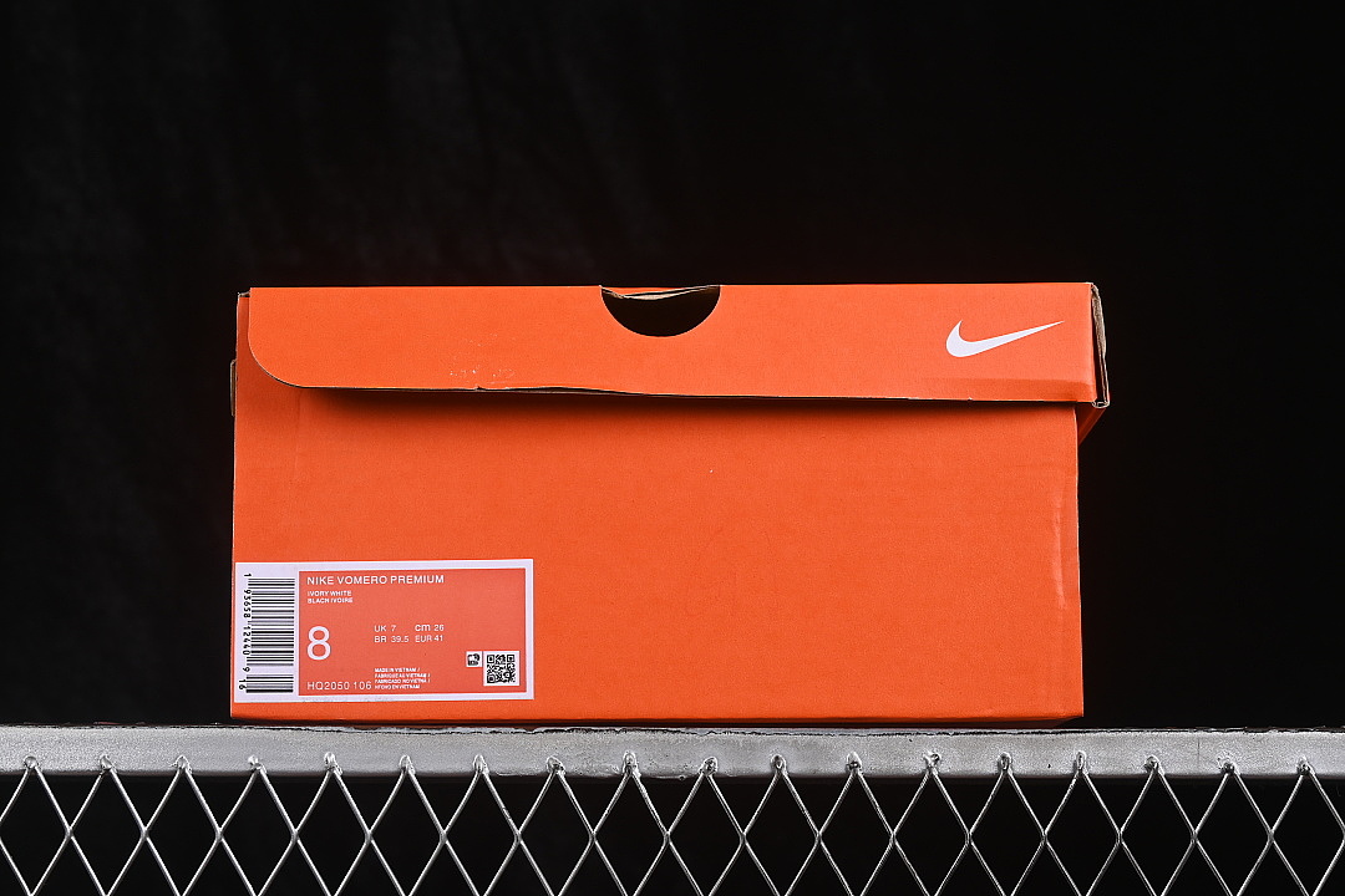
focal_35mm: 75
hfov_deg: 27.0
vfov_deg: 18.2
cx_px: 672
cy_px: 448
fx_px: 2802
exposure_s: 1/80
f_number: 8
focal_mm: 50
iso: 160
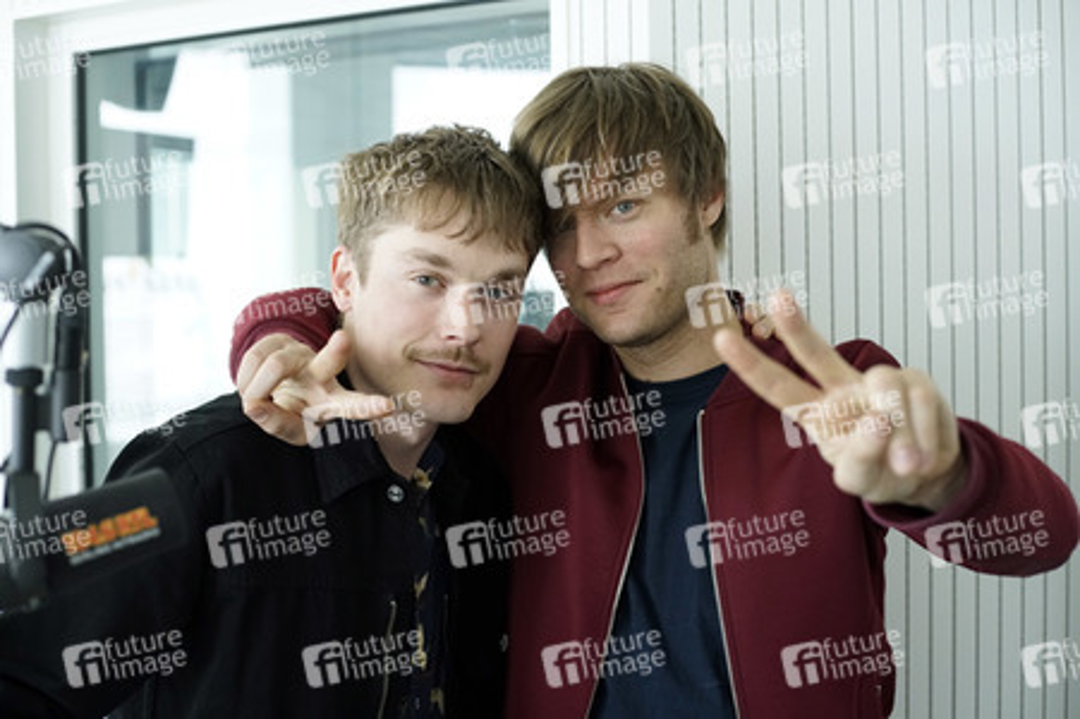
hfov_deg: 39.6
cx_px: 540
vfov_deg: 27.0
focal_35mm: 50
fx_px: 1499
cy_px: 360
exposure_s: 1/250
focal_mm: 50
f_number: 3.5
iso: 3200
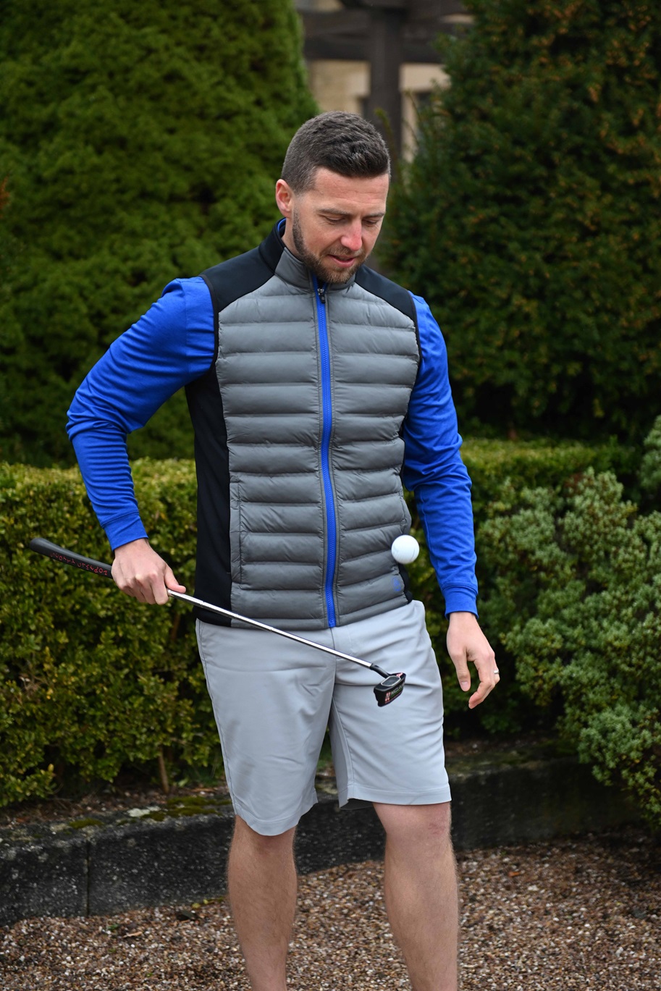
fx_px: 1927
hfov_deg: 19.5
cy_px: 496
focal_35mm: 70
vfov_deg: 28.8
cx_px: 330
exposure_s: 1/500
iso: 500
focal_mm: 70
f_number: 2.8
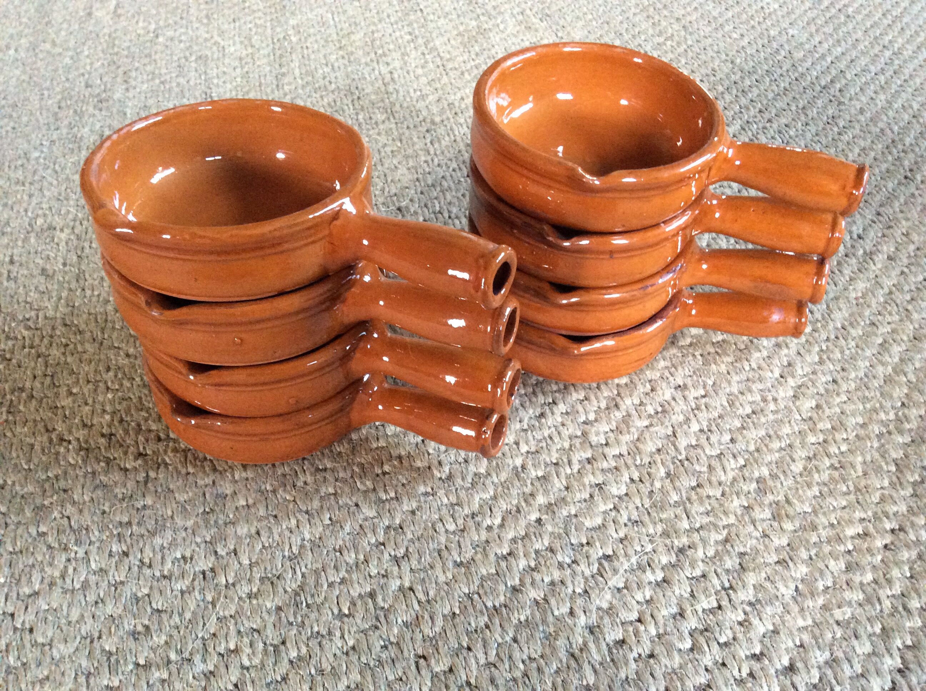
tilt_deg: -44.6
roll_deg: +0.7
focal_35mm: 32
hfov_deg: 56.9
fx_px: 855
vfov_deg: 44.1
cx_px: 463
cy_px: 346
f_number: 2.4
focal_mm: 3.3
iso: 320
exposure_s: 1/17
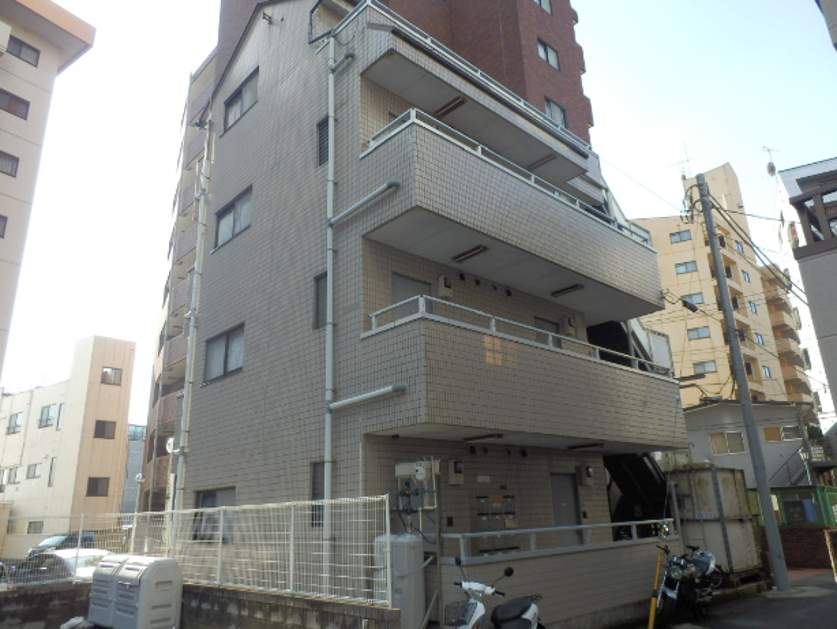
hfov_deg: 69.4
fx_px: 605
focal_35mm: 25
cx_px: 417
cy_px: 312
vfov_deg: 54.9
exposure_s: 1/320
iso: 80
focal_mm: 4.2
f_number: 3
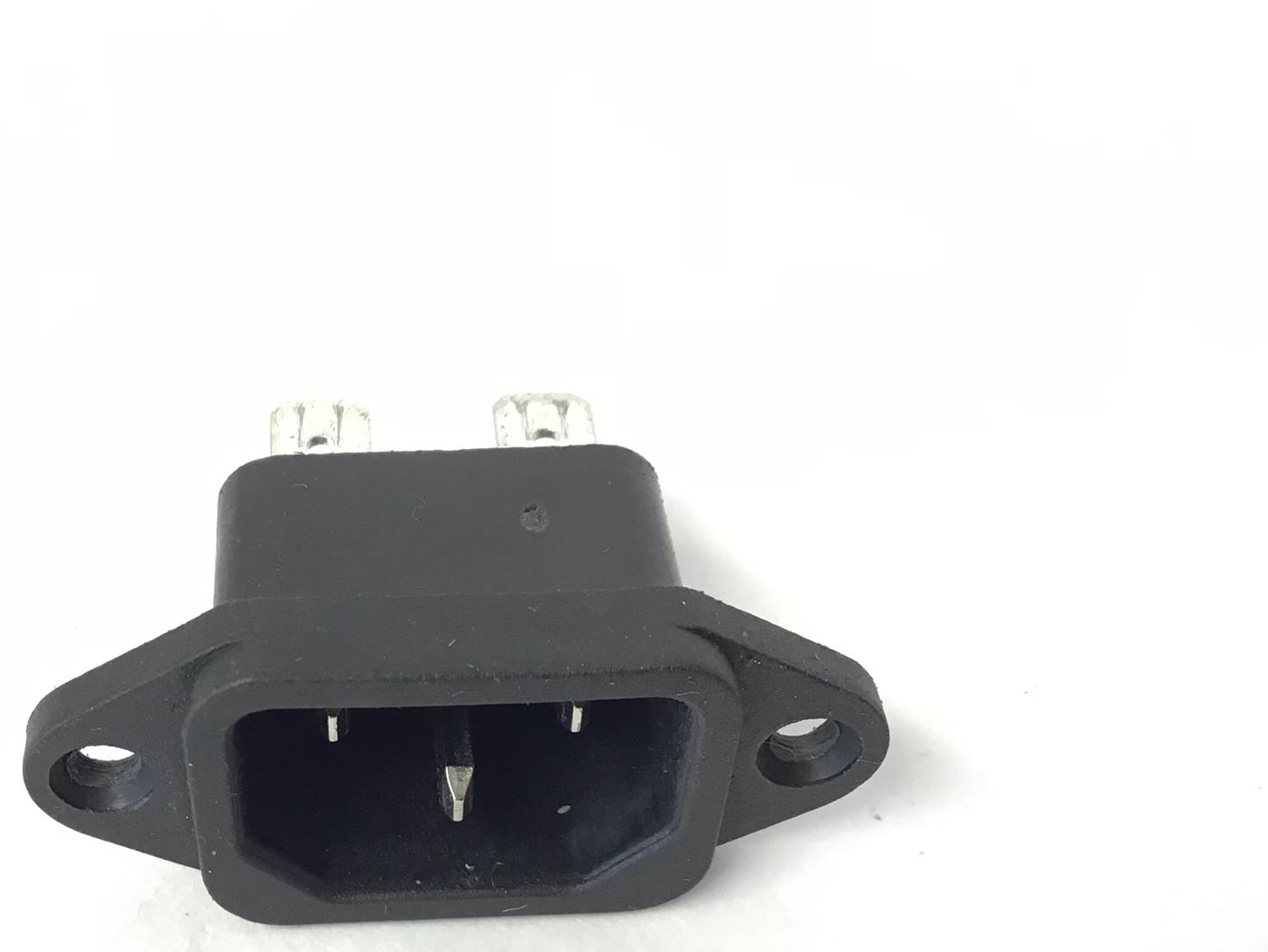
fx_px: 1649
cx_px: 384
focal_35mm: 45
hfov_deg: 41.3
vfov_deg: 31.8
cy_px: 670
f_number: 2.4
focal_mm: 3.3
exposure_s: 1/33
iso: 64
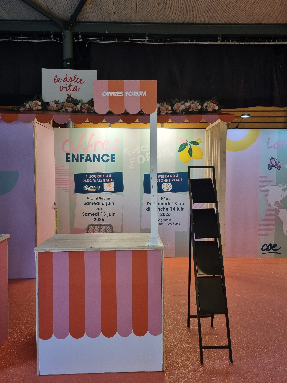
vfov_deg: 67.3
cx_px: 144
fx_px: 287
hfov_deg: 53.1
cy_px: 192
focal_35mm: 26
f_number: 1.8
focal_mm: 5.4
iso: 250
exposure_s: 1/100
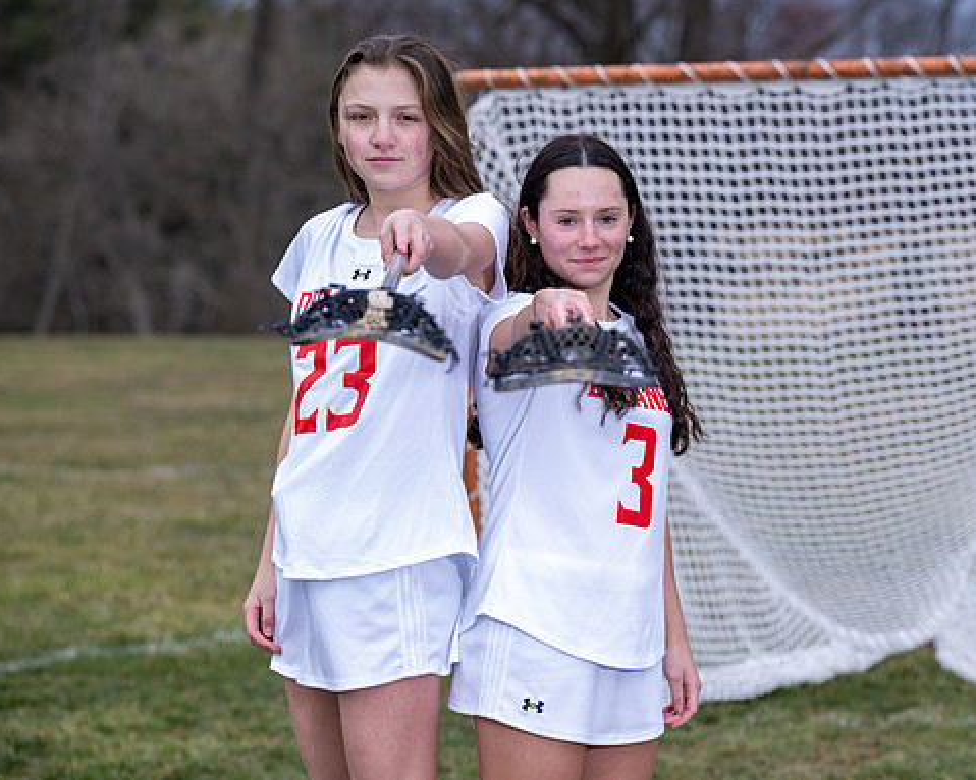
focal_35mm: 141
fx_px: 4072
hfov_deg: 13.6
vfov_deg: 10.9
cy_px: 412
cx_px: 698
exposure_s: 1/250
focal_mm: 102
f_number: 4
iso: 64
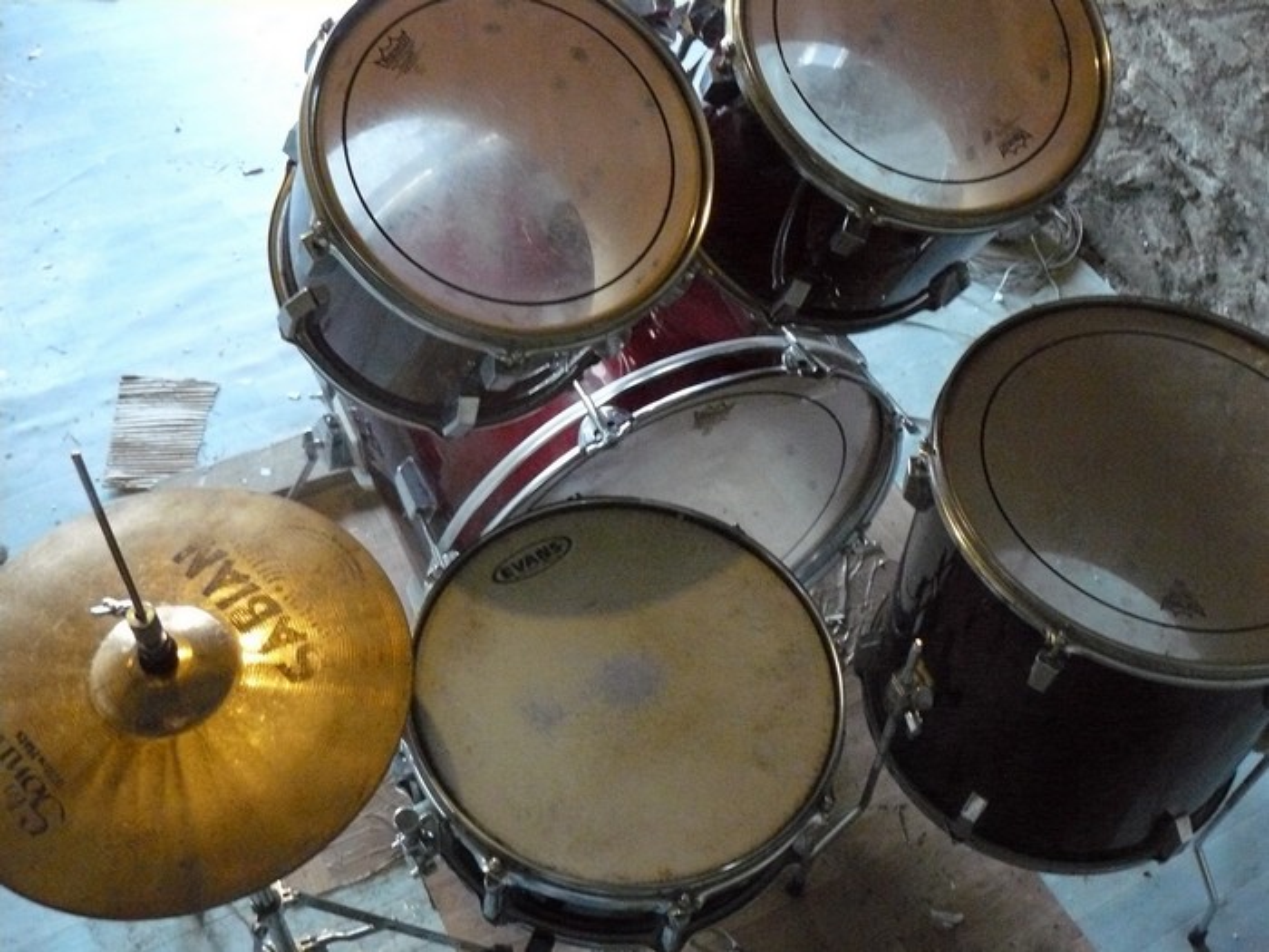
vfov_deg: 39.7
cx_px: 634
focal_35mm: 36
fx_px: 1320
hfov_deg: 51.4
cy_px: 476
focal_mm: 6
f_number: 2.8
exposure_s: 1/20
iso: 800
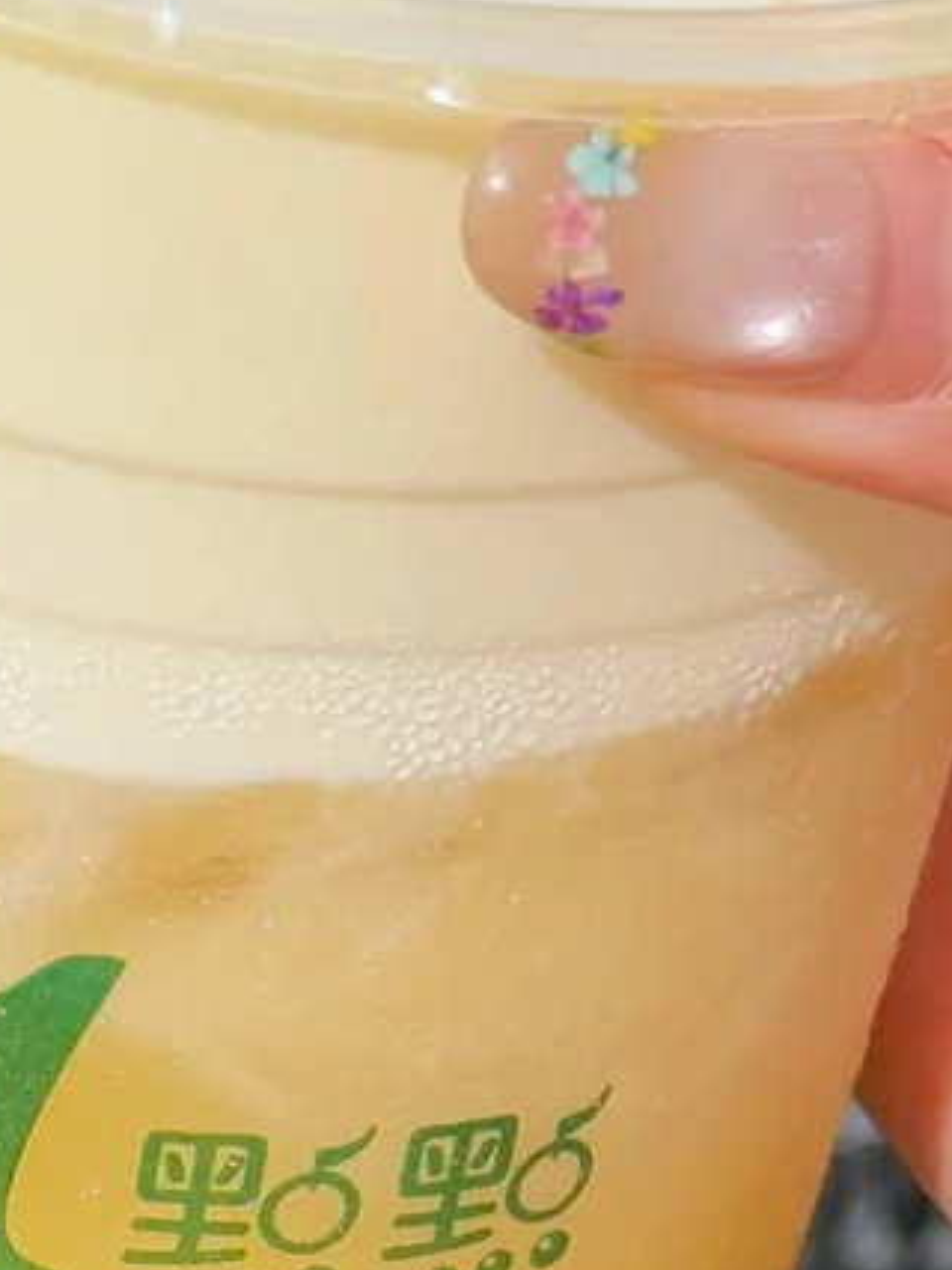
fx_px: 5943
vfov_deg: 12.2
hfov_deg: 9.1
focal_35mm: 162
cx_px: 137
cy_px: 880
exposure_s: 1/121
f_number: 1.78
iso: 80
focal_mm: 6.76
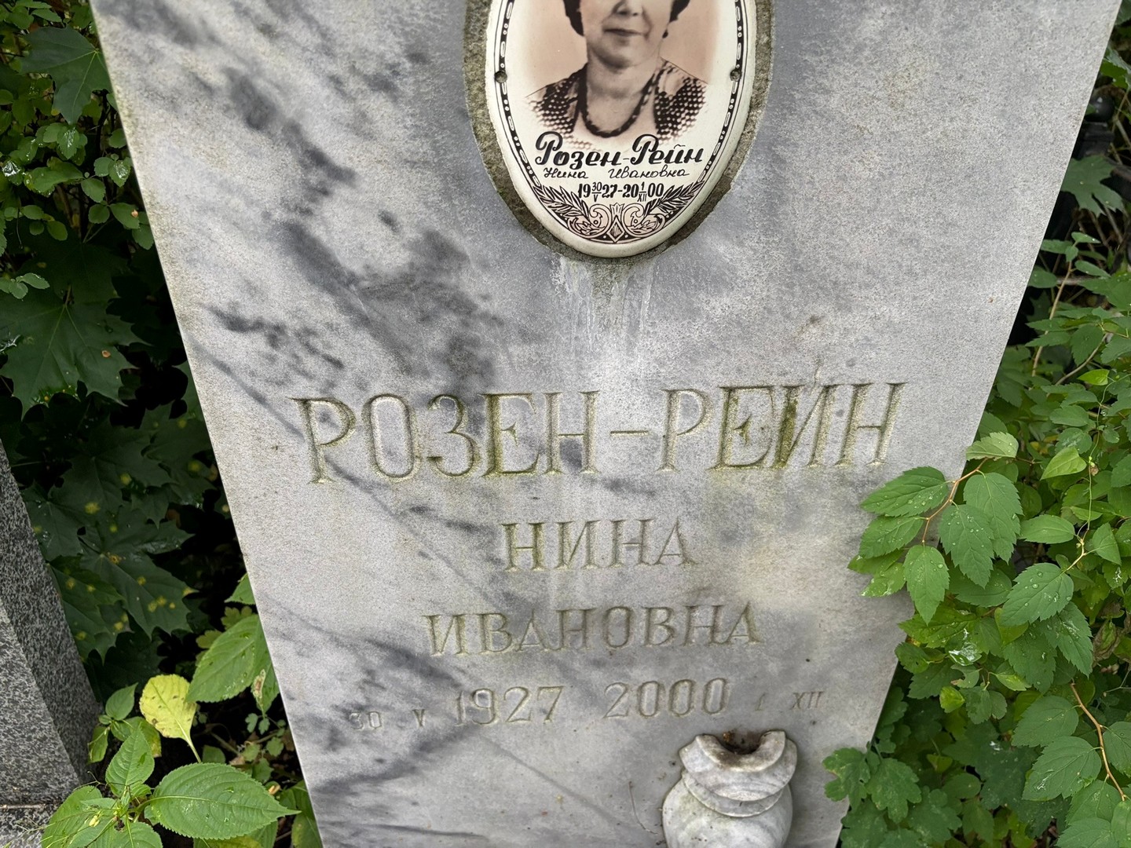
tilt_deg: -35.4
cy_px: 424
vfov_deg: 53.1
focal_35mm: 26
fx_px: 849
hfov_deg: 67.3
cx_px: 566
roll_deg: +0.3
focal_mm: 5.96
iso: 125
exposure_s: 1/97
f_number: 1.6
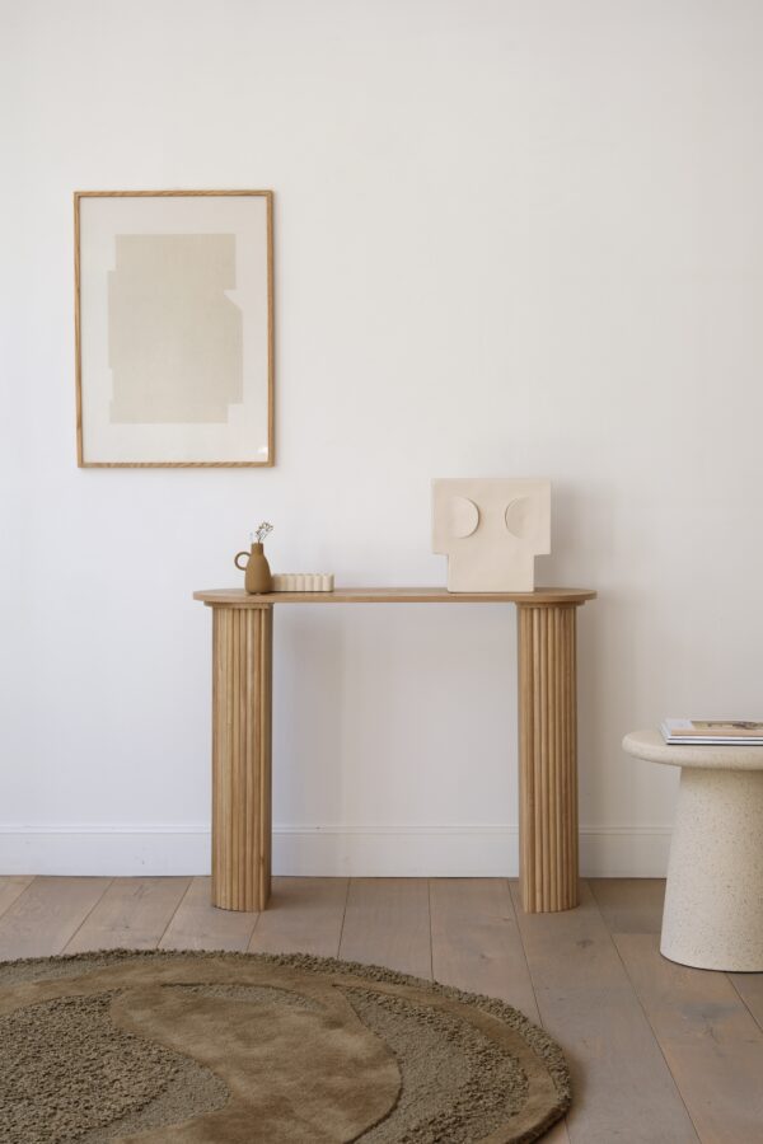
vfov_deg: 38.9
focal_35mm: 51
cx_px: 382
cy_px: 572
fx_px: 1621
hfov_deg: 26.5
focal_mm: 34.2
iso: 125
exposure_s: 1/56
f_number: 4
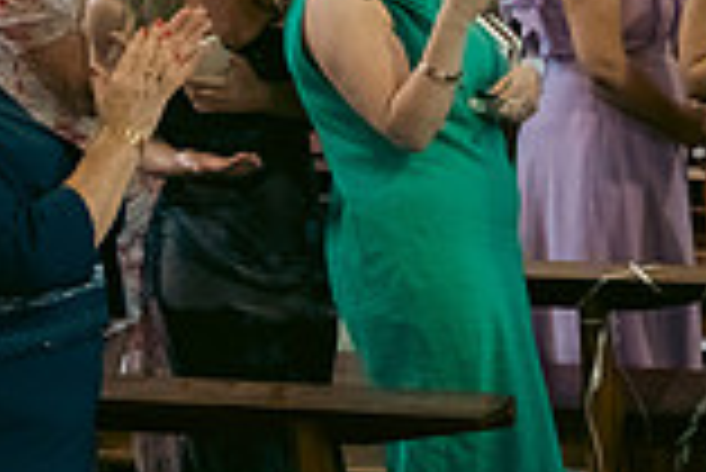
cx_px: 958
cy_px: -29
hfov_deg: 16.3
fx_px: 2316
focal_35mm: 118
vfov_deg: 11.5
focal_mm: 32
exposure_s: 1/160
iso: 1000
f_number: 3.5
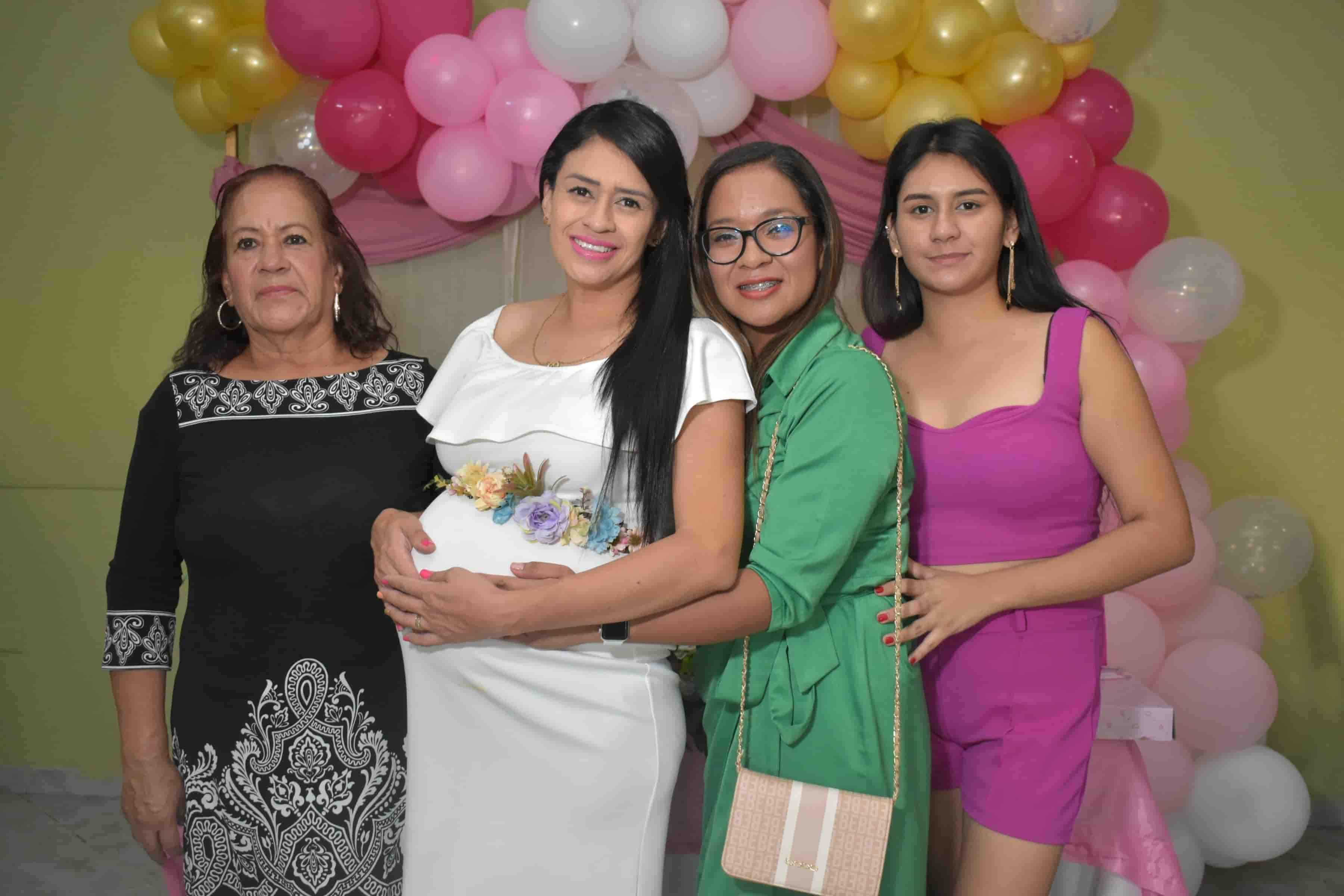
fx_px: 1456
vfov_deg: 34.2
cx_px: 672
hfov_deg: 49.6
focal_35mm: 39
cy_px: 448
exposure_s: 1/100
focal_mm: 26
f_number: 4.5
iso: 1600
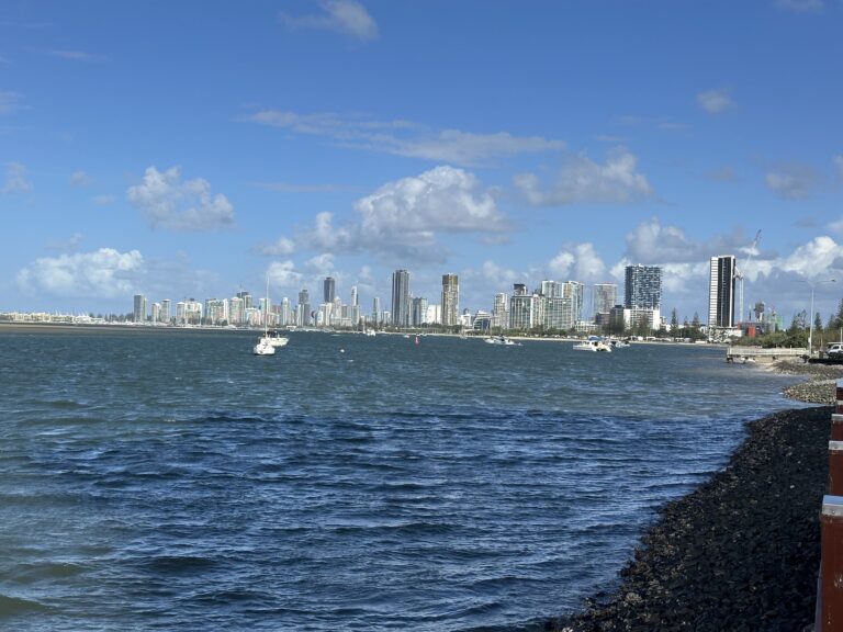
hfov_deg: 39.7
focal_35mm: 48
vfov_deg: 30.3
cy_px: 316
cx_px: 422
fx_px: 1169
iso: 64
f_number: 1.78
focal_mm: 6.86
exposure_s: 1/5000
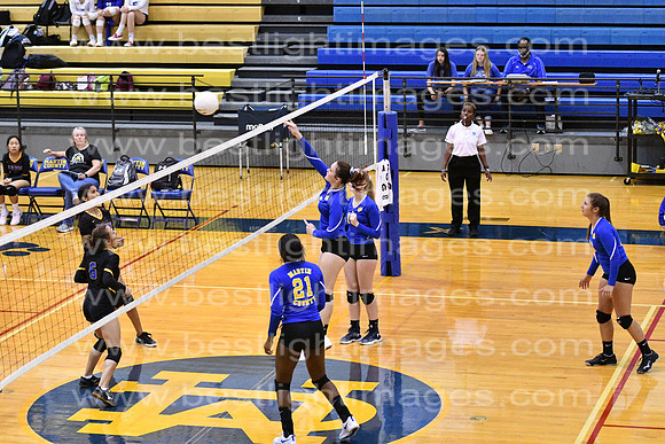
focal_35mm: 105
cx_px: 332
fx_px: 1940
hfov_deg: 19.5
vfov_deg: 13.0
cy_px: 222
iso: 10000
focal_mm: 70
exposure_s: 1/640
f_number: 3.2
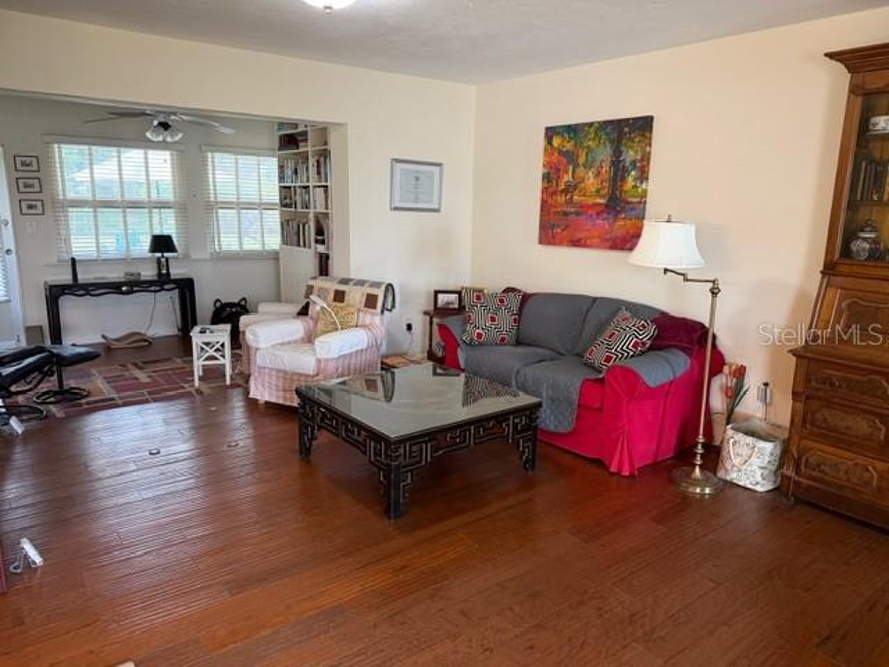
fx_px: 616
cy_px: 334
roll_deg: -0.3
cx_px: 444
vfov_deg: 56.8
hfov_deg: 71.6
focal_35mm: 24
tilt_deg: -11.4
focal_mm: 6.76
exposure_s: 1/60
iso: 320
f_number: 1.78
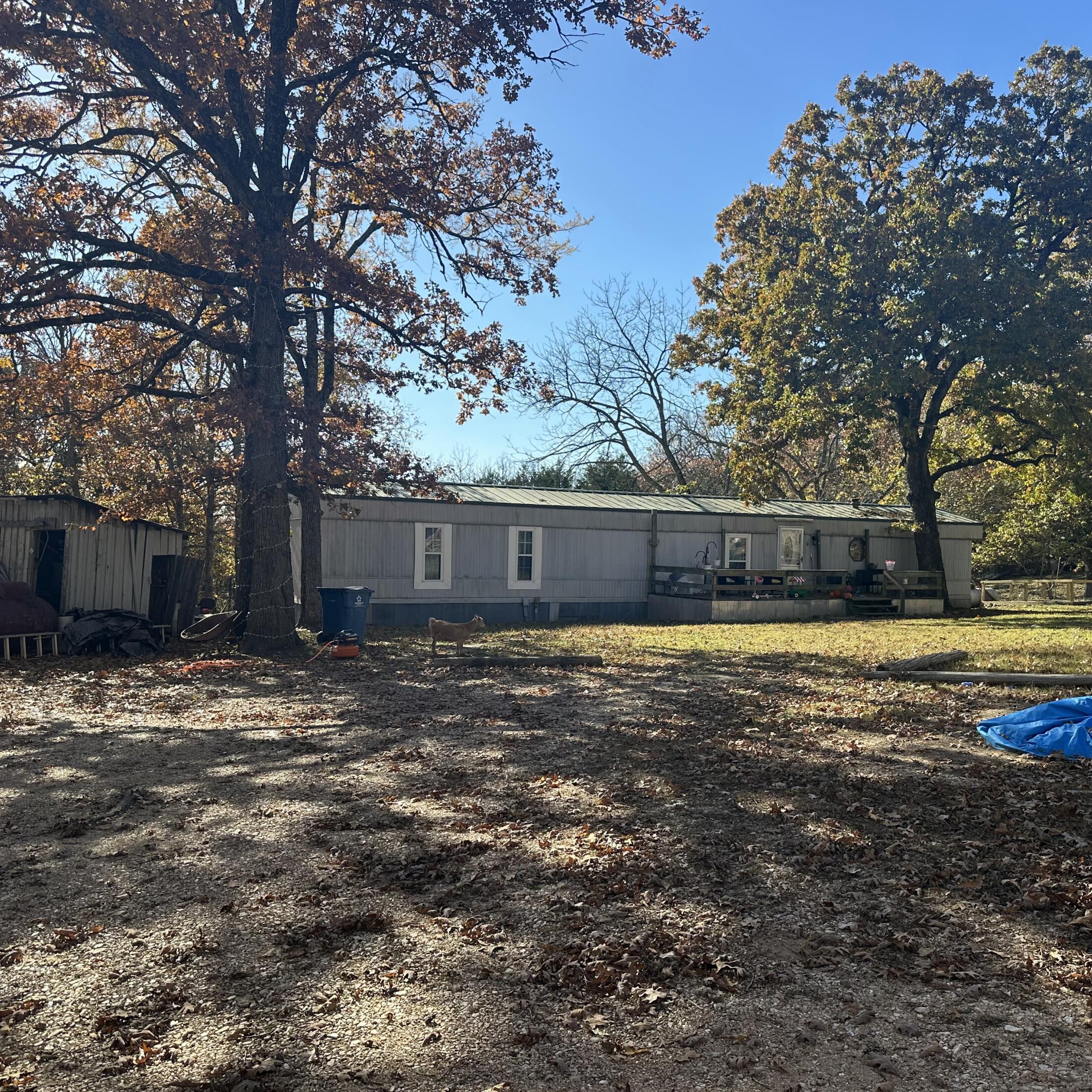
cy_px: 543
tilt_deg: -0.7
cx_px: 661
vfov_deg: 55.6
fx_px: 1035
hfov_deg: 55.2
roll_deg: -1.5
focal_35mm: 29
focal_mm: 6.86
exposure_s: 1/1587
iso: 80
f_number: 1.78
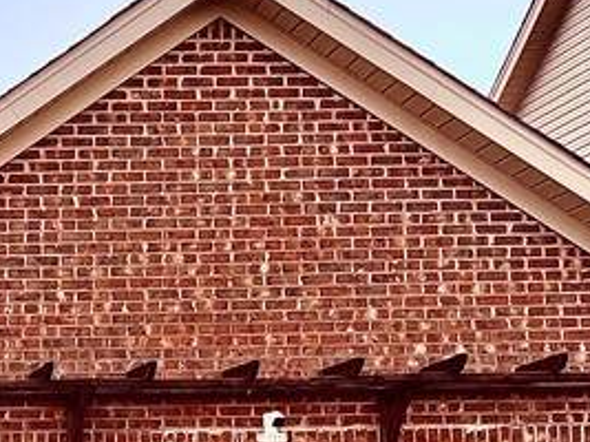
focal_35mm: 92
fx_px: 1567
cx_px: -199
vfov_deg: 15.7
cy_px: 464
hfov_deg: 19.5
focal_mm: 6.76
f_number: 1.78
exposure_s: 1/330
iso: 80
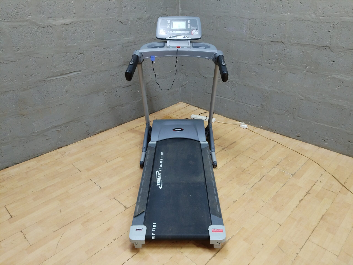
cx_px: 176
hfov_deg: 67.3
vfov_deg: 53.1
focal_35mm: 26
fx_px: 265
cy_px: 132
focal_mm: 4.25
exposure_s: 1/20
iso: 535
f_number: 1.8
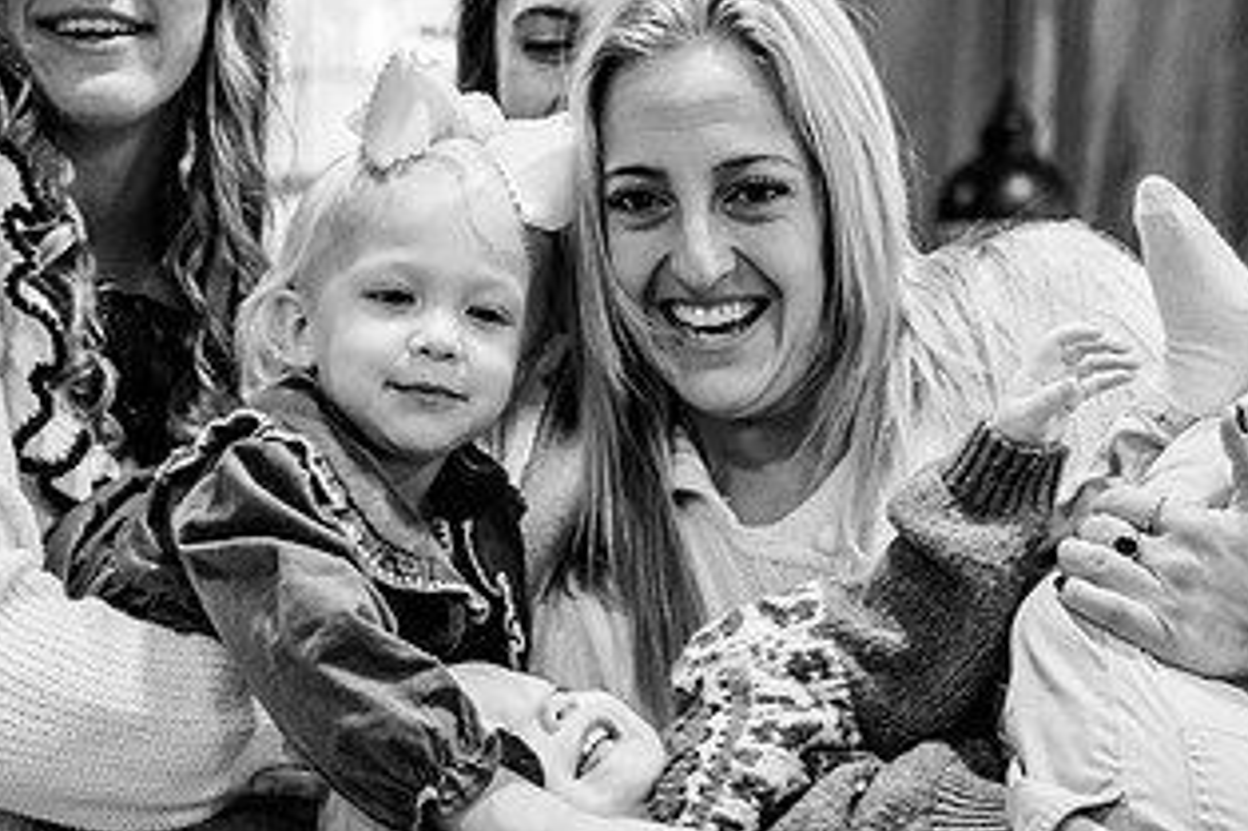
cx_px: 648
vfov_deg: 16.0
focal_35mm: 85
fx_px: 2945
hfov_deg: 23.9
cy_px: 563
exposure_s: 1/250
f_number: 2.8
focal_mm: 46
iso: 2000
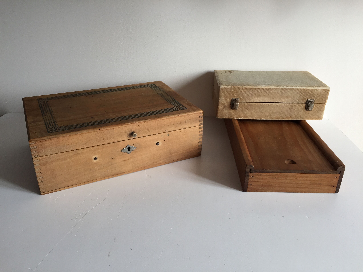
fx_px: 304
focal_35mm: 29
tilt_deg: -26.3
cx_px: 182
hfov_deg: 61.7
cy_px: 136
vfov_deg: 48.2
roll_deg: -0.4
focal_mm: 4.15
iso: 50
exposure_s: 1/100
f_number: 2.2
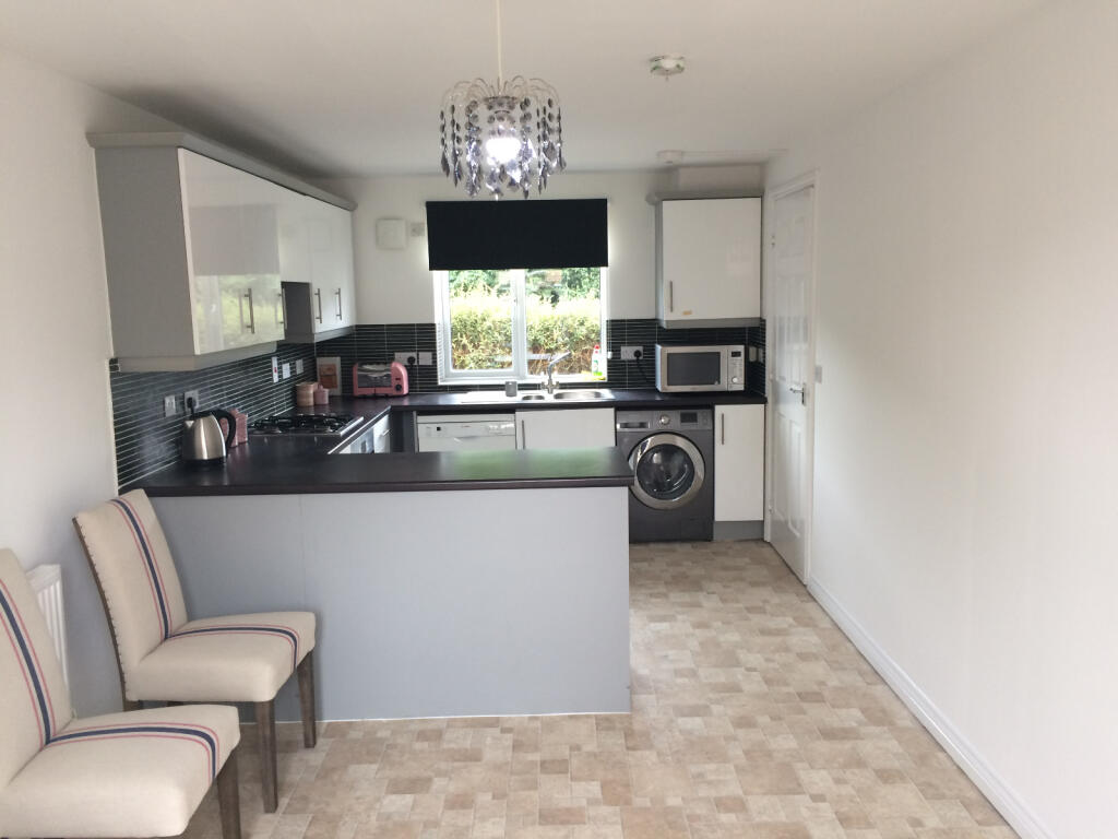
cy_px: 420
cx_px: 559
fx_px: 937
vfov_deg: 48.2
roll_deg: +0.3
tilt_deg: -9.6
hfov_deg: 61.7
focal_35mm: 29
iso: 50
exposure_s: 1/33
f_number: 2.2
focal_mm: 4.15
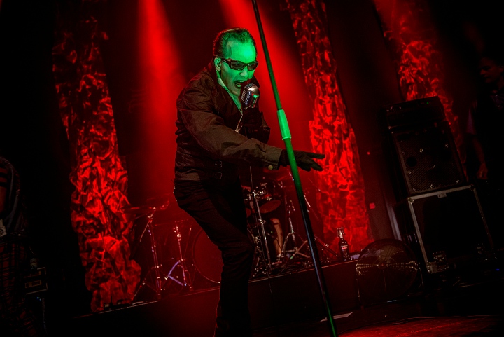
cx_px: 252
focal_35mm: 38
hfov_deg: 50.7
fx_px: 532
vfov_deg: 35.1
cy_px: 168
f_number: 2.8
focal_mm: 38
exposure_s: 1/80
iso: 4000
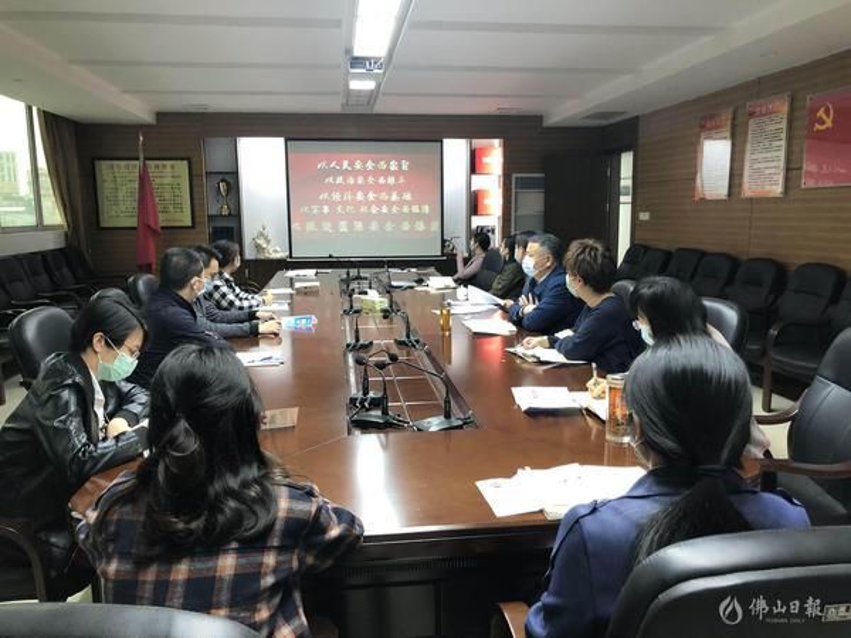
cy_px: 319
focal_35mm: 28
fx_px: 688
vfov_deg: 49.7
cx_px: 426
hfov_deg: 63.4
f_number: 1.8
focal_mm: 4
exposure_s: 1/17
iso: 50
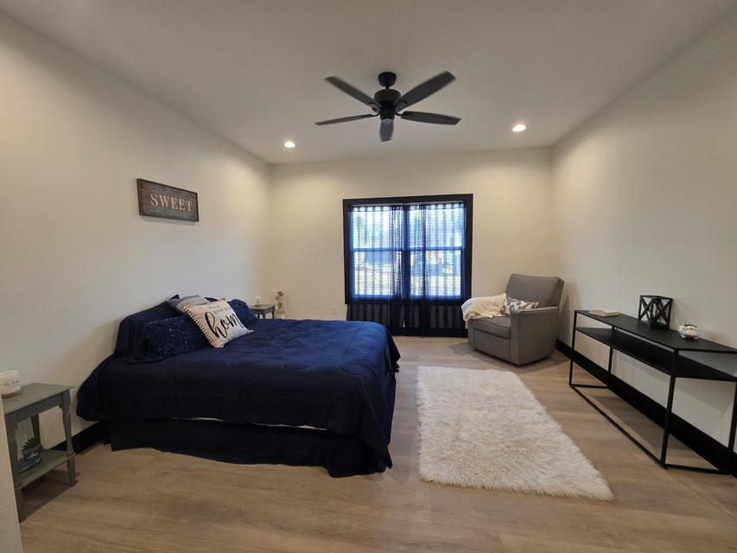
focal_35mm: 13
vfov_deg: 89.9
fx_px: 277
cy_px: 276
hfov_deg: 106.2
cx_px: 368
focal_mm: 2.2
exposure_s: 1/120
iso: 200
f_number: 1.9
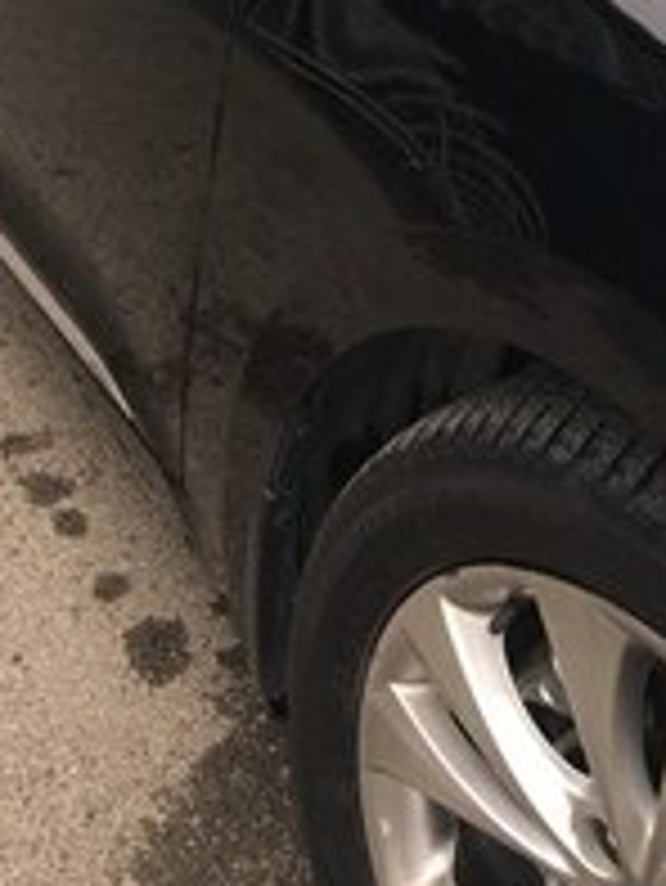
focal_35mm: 73
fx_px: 1871
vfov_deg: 24.6
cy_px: -117
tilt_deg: -22.9
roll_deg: -2.9
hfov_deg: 20.2
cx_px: 414
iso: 25
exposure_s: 1/100
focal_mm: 4.15
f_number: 2.2
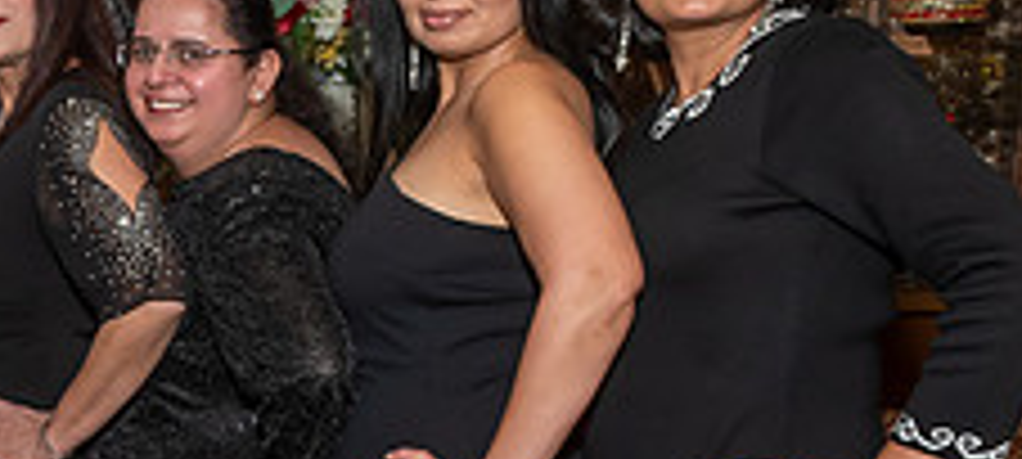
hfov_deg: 23.0
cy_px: 473
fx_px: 2227
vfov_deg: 11.6
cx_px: -301
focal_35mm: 86
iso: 640
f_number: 9
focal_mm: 17
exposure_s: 1/250
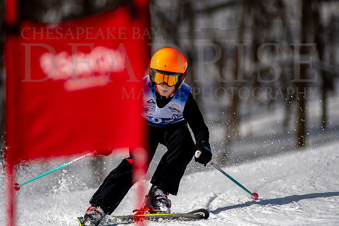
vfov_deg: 3.1
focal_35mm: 450
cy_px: 113
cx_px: 170
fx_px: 4238
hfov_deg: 4.6
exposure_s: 1/8000
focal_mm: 300
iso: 100
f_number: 2.8
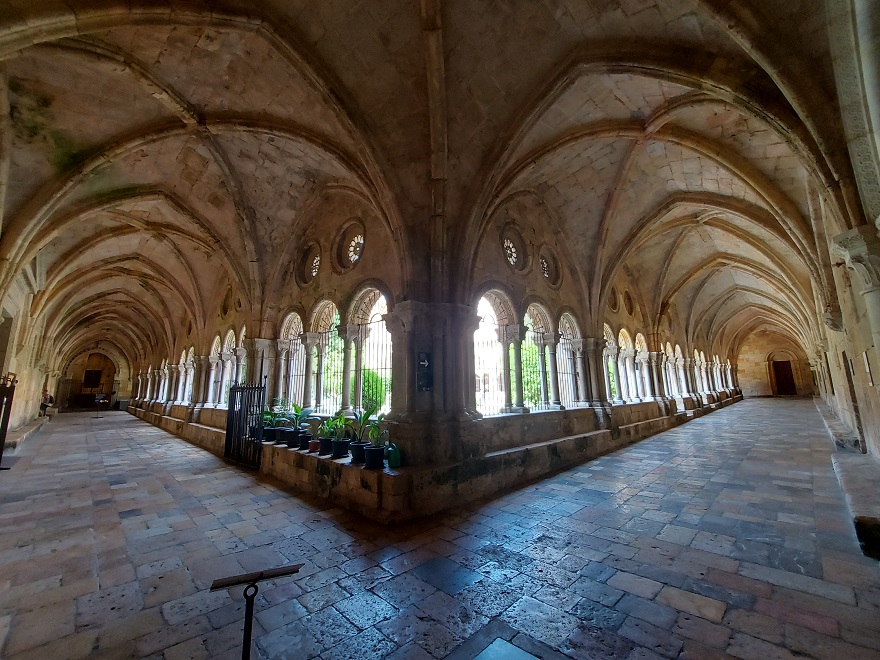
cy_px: 330
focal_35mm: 13
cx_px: 440
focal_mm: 1.74
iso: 125
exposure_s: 1/60
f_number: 2.2
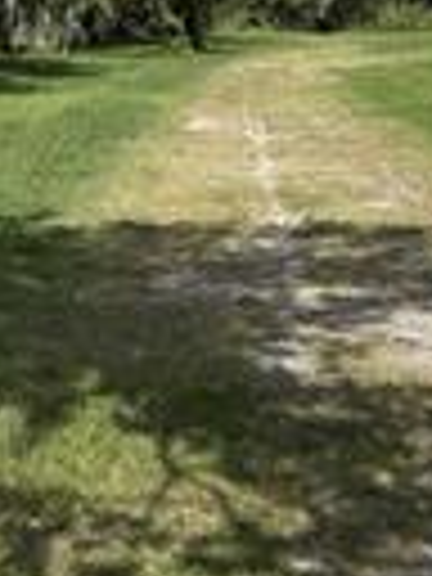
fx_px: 1498
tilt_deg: -10.7
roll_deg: +0.2
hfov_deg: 16.4
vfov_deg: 21.8
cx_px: 153
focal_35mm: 90
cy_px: 315
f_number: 1.78
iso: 80
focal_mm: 6.76
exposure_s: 1/4975
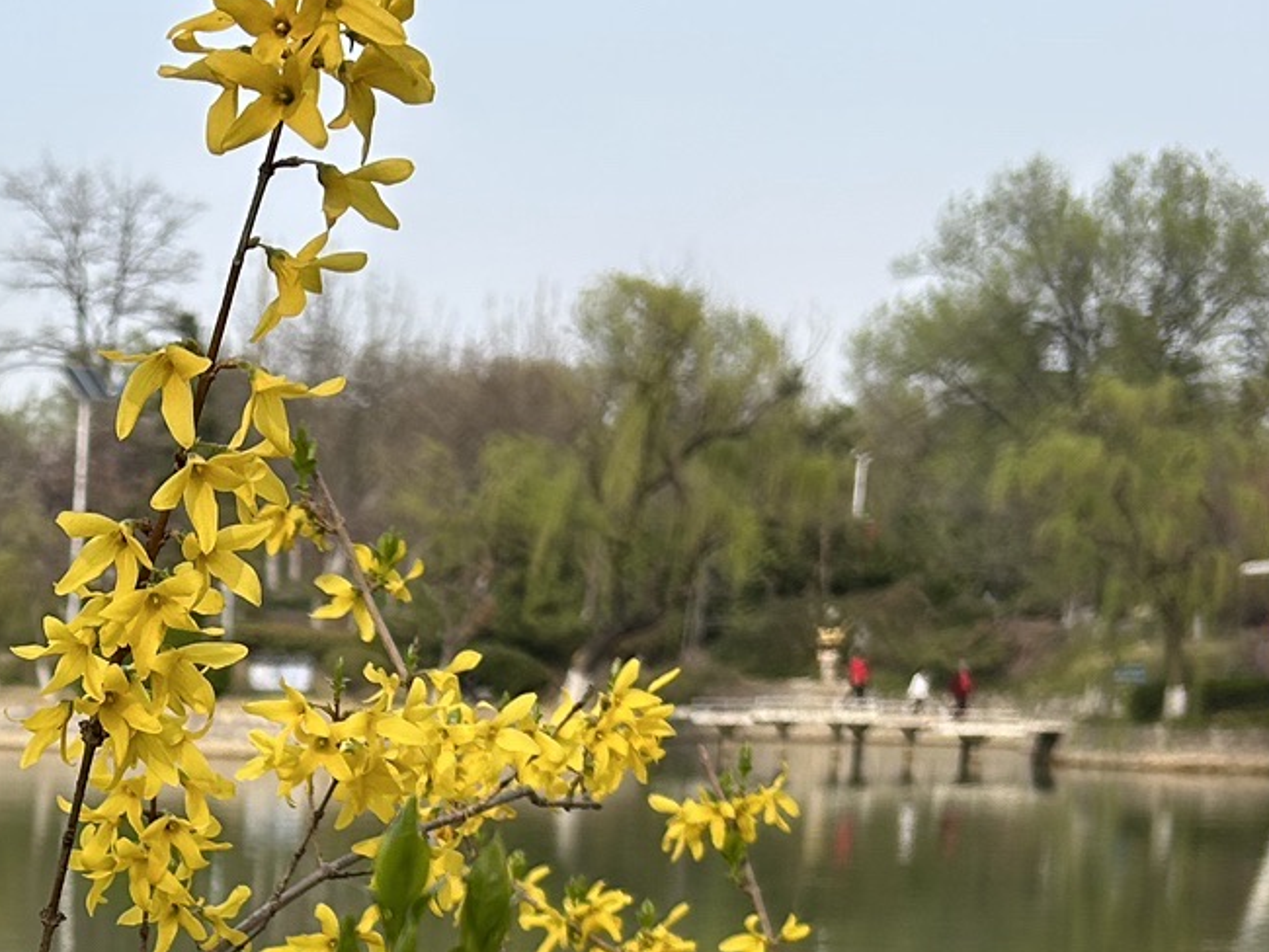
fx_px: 2934
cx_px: -6
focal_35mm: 80
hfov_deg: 23.4
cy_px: 1276
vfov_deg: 17.2
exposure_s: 1/1724
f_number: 1.5
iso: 50
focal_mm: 5.7
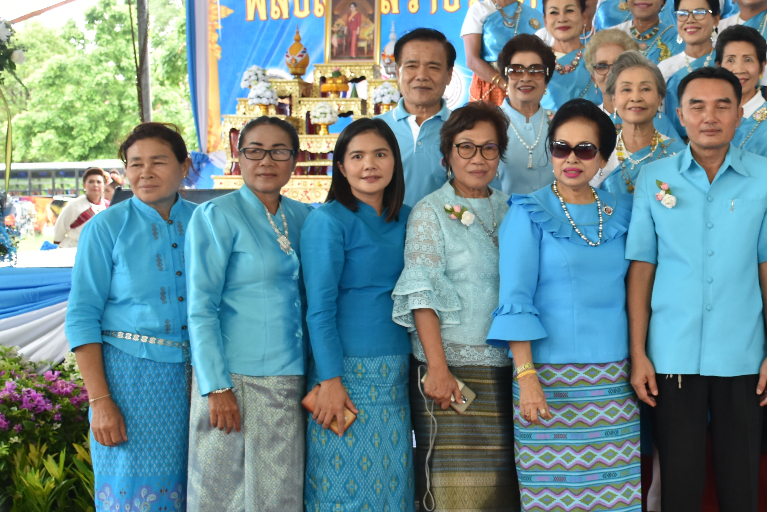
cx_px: 698
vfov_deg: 23.4
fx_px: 1236
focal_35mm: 58
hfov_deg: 32.7
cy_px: 214
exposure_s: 1/100
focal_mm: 20
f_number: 5
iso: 400
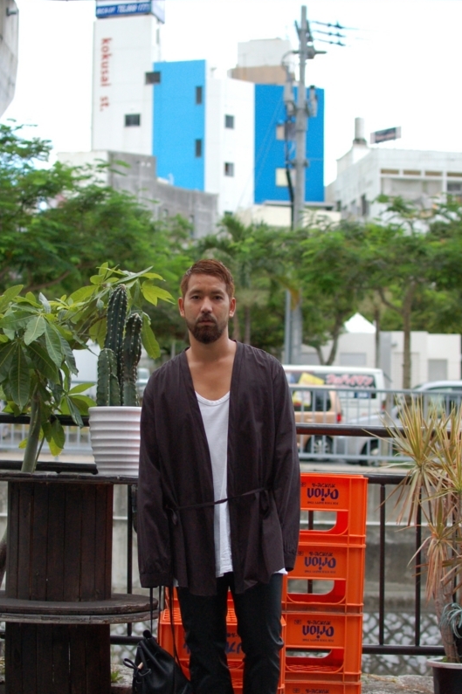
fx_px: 1304
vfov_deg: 29.7
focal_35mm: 68
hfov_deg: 20.1
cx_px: 215
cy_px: 416
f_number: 2.5
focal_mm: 35
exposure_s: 1/4000
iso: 800
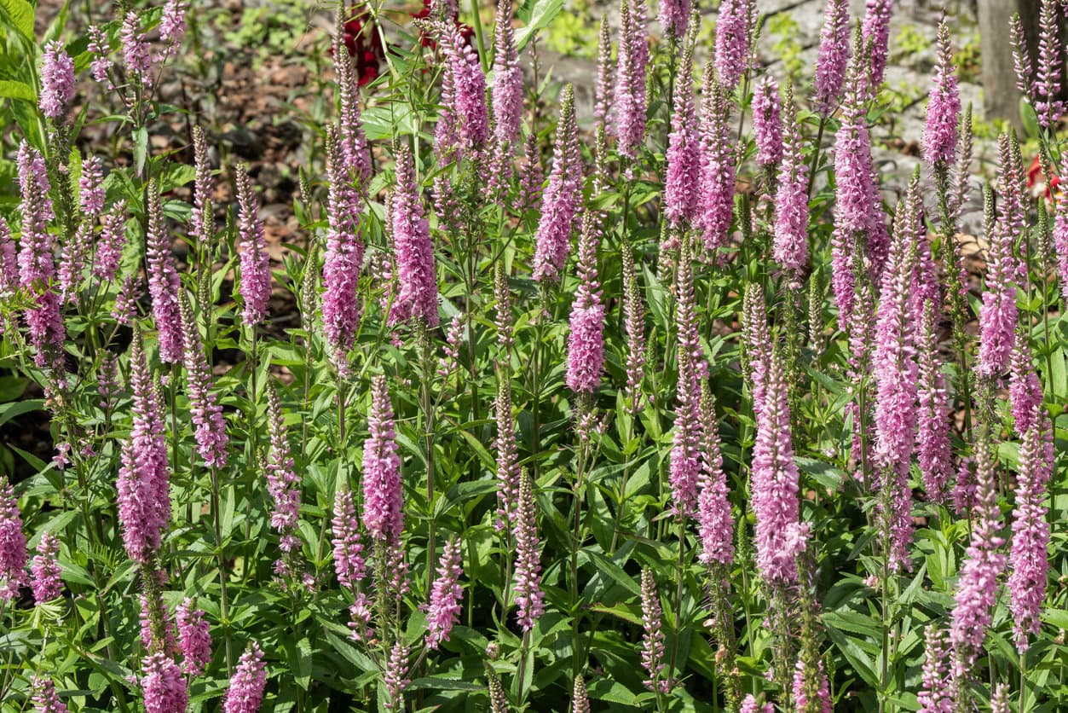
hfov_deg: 19.5
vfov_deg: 13.0
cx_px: 534
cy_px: 356
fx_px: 3116
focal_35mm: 105
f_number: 11
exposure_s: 1/500
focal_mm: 70
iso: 400
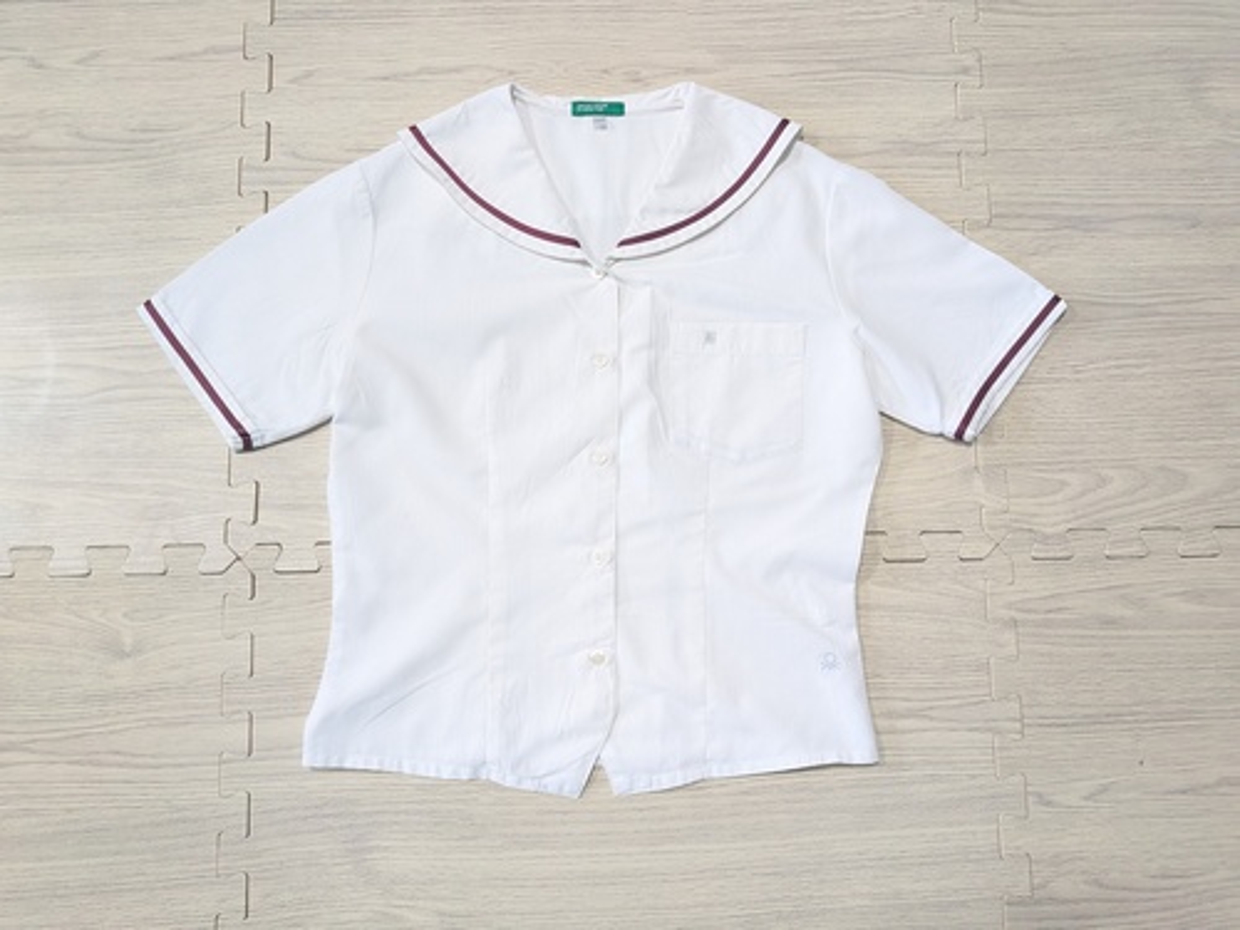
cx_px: 620
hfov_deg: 71.6
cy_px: 465
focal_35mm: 24
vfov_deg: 56.8
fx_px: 860
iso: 410
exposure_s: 1/120
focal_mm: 4.53
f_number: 1.7
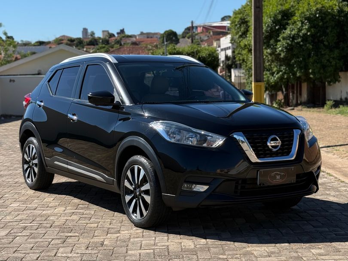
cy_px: 130
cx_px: 174
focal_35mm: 48
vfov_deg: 30.3
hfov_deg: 39.6
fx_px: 483
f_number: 1.78
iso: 64
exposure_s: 1/4098
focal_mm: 6.76
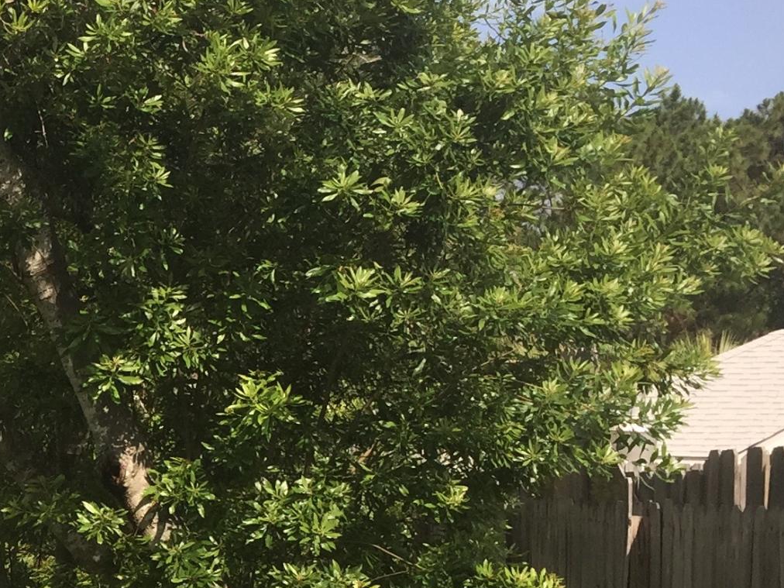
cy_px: 547
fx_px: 1948
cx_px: -164
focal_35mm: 86
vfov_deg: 16.9
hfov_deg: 21.1
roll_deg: -2.1
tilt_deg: -1.6
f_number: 2.2
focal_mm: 4.15
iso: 32
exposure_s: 1/1883
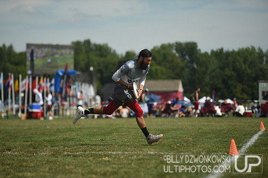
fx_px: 1487
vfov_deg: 6.8
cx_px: 134
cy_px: 89
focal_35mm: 200
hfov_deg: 10.3
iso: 100
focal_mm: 200
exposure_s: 1/2000
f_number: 3.5
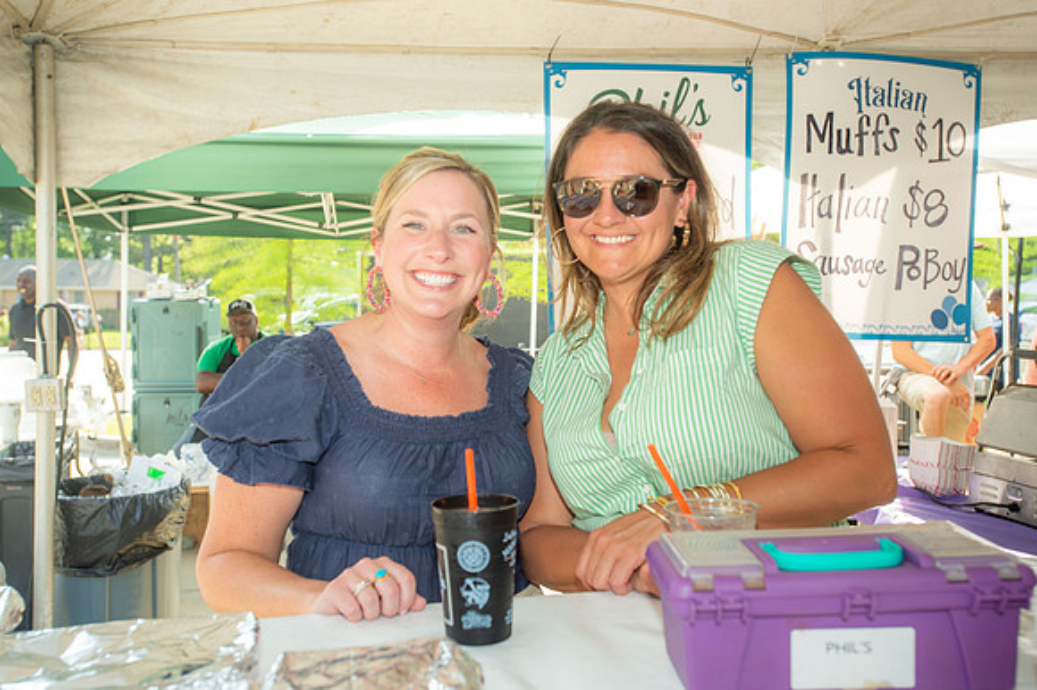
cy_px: 345
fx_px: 1008
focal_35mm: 35
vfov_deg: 37.8
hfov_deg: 54.5
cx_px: 518
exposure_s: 1/160
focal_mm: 35
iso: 250
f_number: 5
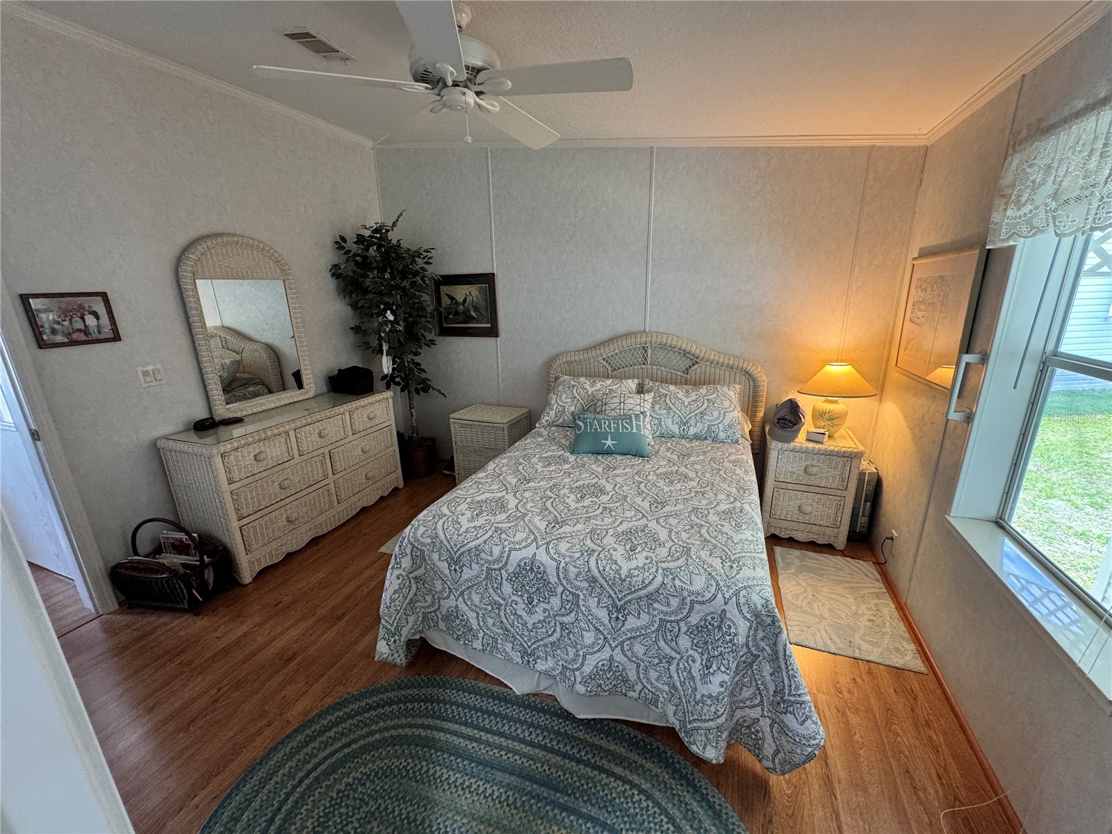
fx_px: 450
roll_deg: +1.2
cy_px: 417
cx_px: 556
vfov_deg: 85.7
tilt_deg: -16.4
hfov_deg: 102.1
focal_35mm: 14
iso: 160
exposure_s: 1/120
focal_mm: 2.22
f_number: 2.2
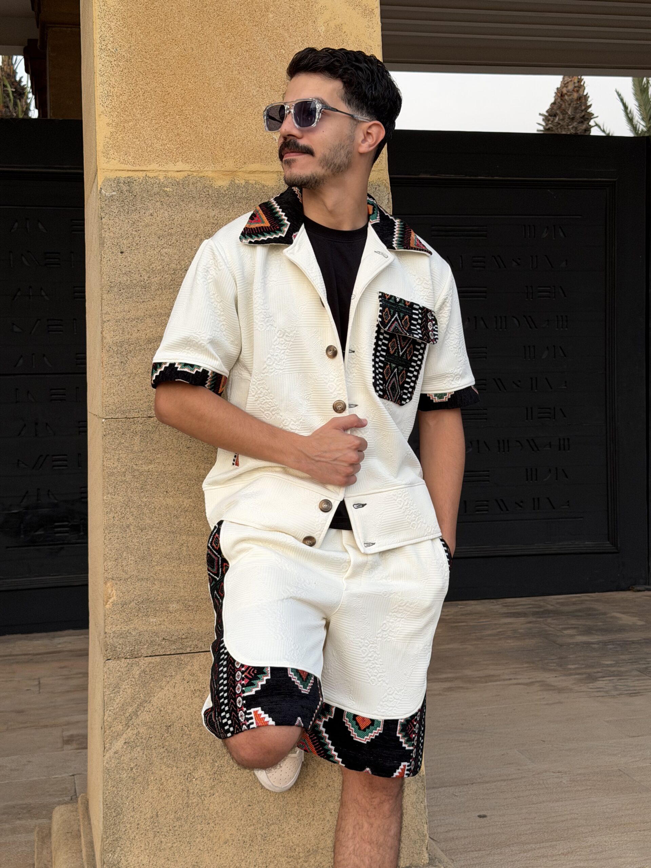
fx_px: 1204
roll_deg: +0.8
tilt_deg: -2.7
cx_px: 326
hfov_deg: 30.3
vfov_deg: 39.7
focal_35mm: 48
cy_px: 434
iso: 50
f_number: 1.78
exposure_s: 1/151
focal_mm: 6.76
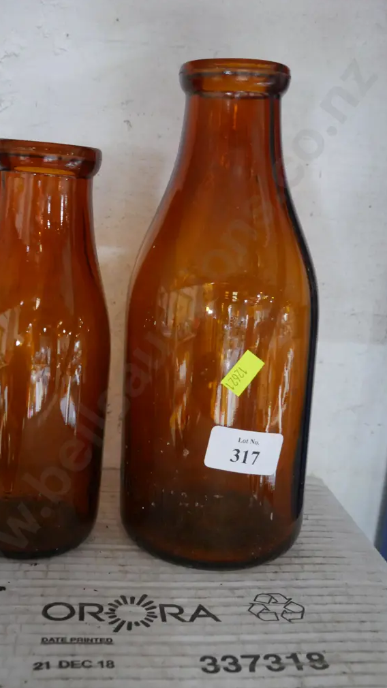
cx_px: 156
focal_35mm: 42
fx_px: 766
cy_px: 346
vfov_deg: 48.4
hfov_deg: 28.3
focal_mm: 19
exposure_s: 1/50
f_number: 4.1
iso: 3200
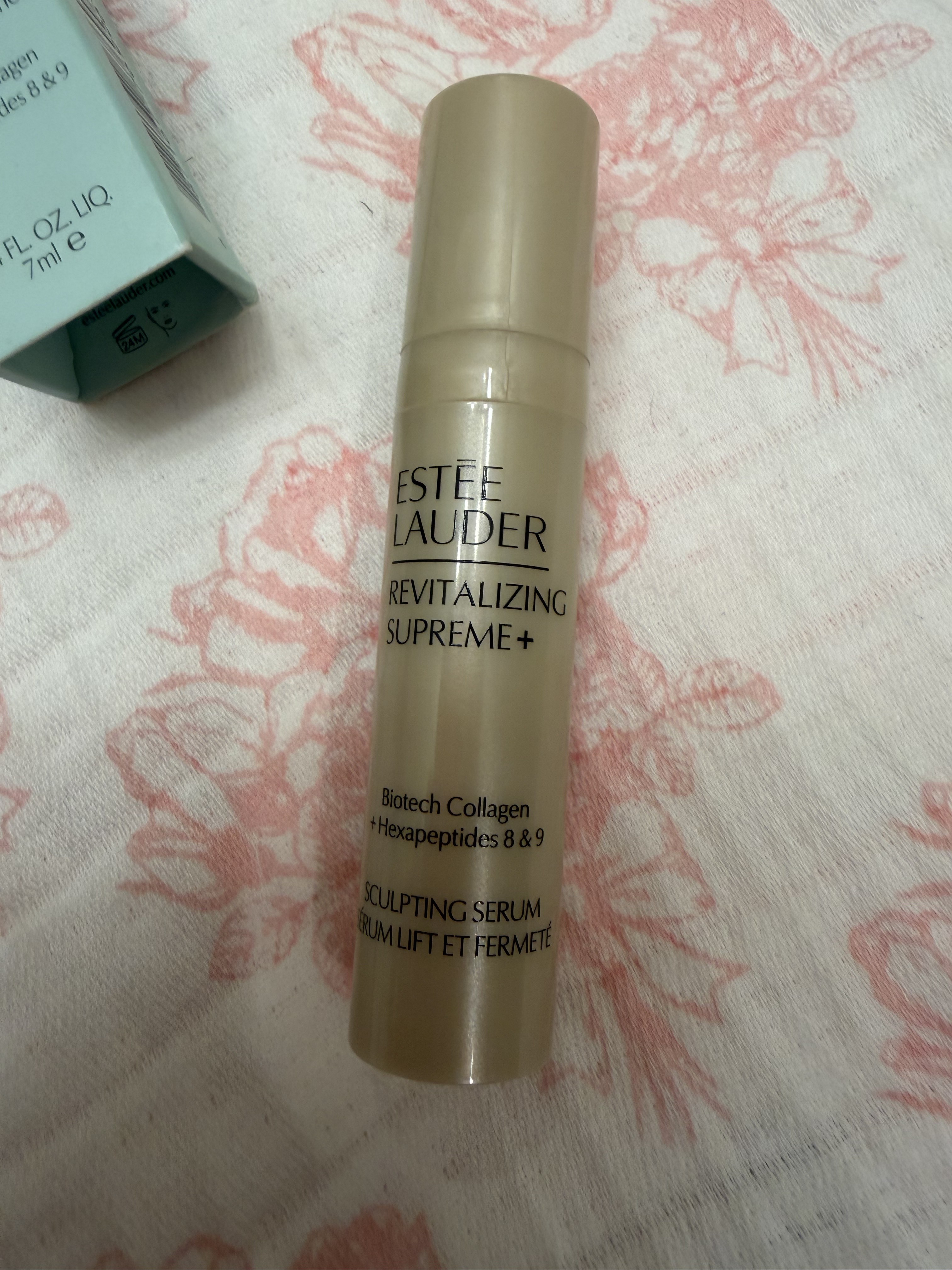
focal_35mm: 24
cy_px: 635
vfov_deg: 71.6
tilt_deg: -80.4
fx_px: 880
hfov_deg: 56.8
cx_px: 476
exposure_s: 1/120
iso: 200
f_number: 2.2
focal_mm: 2.22
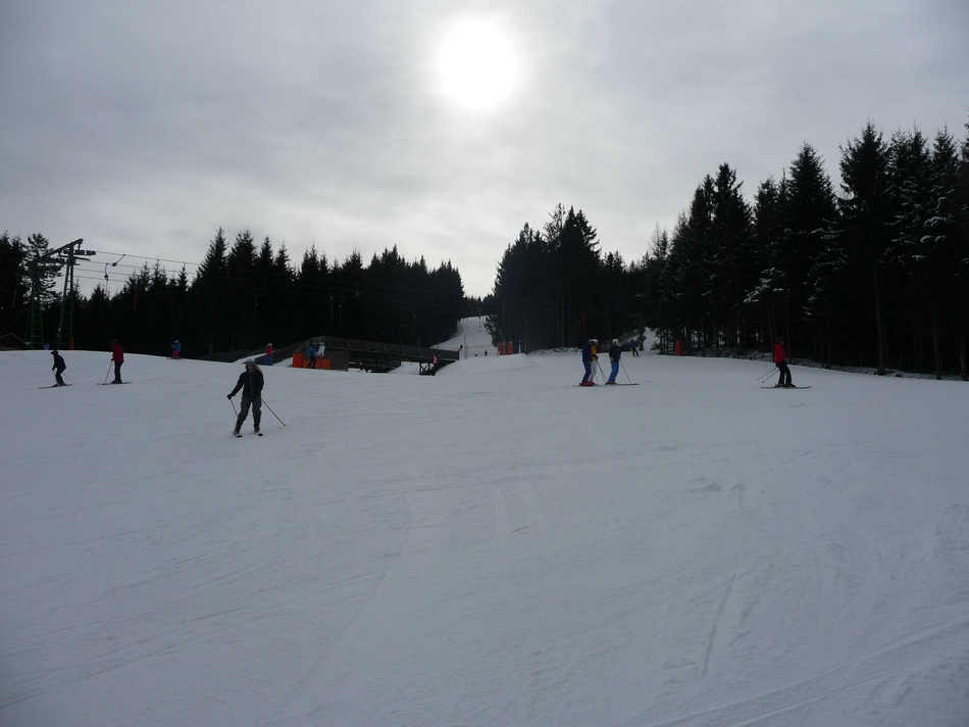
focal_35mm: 28
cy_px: 364
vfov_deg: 49.7
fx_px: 784
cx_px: 484
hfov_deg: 63.5
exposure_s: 1/640
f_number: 8
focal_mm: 4.7
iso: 100
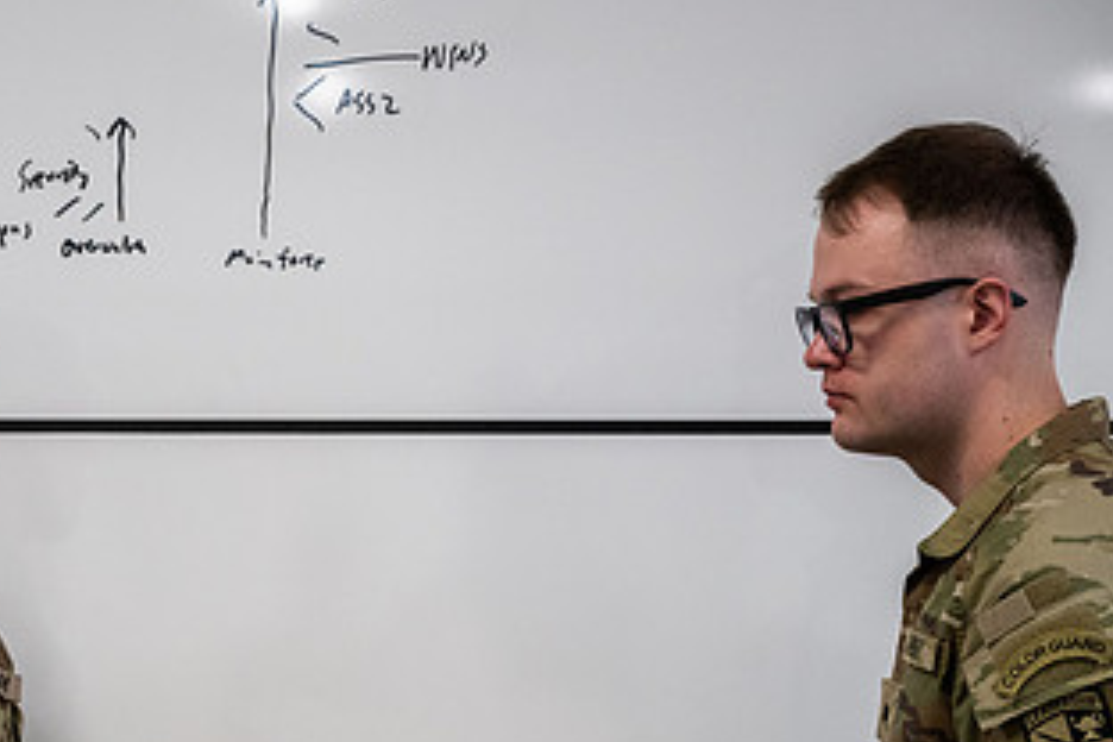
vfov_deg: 10.5
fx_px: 4019
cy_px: 683
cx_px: 235
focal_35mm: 130
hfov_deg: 15.7
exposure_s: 1/400
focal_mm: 70
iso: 2500
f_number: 4
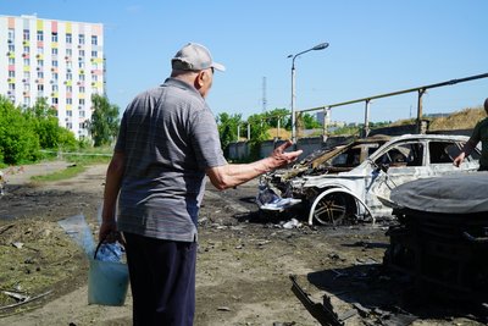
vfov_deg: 32.7
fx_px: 556
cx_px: 244
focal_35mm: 41
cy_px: 163
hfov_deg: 47.4
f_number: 14
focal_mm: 41
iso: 100
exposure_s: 1/80
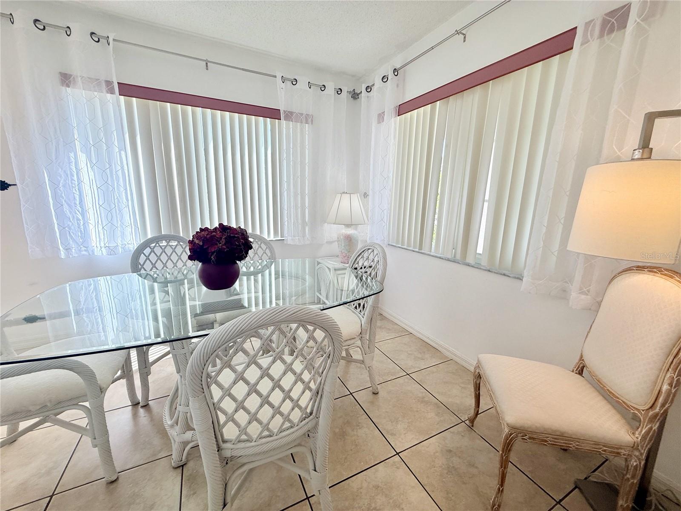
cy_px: 256
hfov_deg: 102.1
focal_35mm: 14
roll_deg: -1.5
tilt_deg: -11.9
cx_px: 340
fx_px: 275
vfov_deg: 85.7
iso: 50
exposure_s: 1/187
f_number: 2.2
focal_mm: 2.22
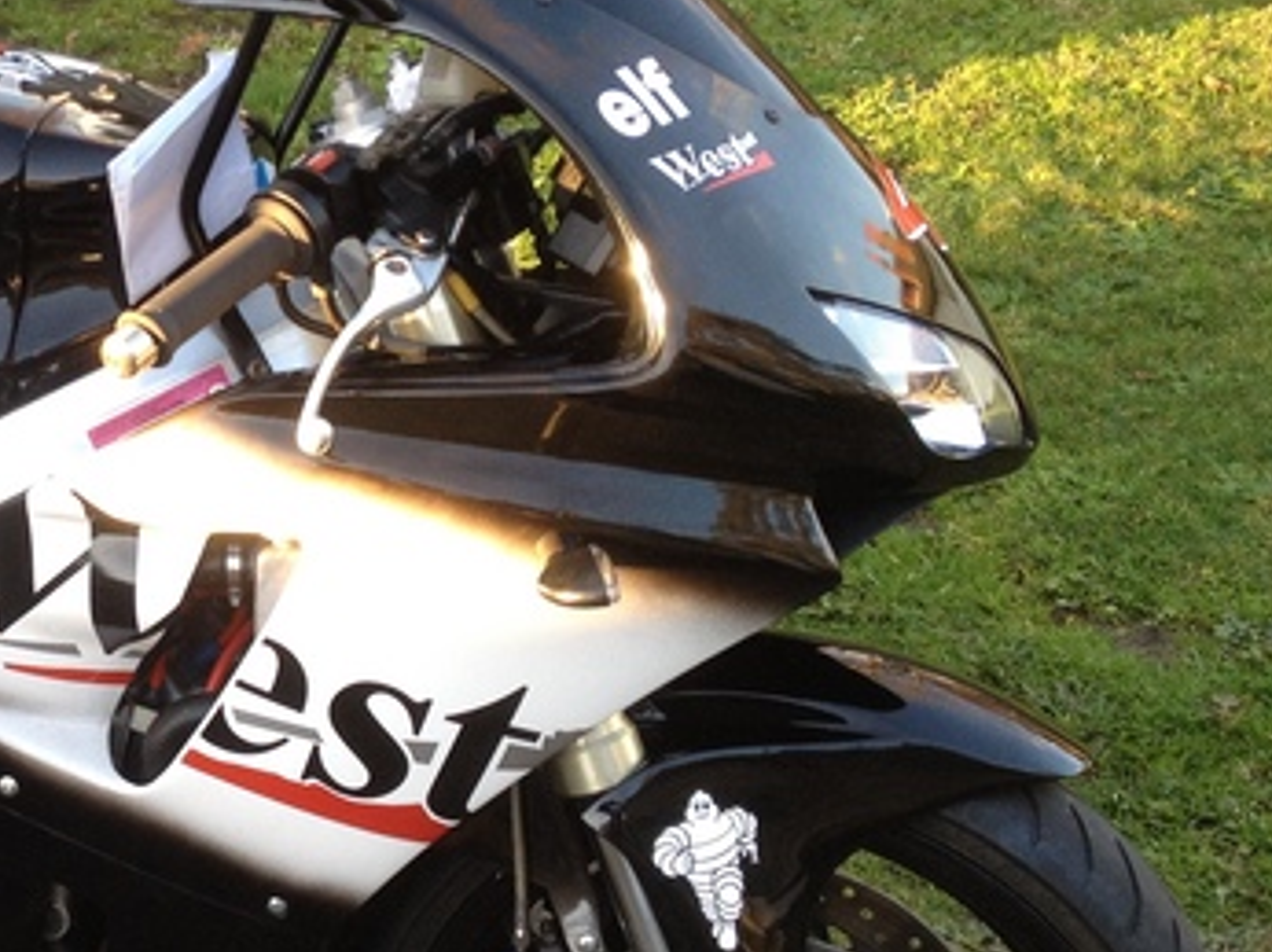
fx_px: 2974
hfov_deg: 23.0
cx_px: -62
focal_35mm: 81
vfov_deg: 18.2
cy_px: 489
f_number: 2.4
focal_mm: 4.28
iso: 64
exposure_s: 1/60
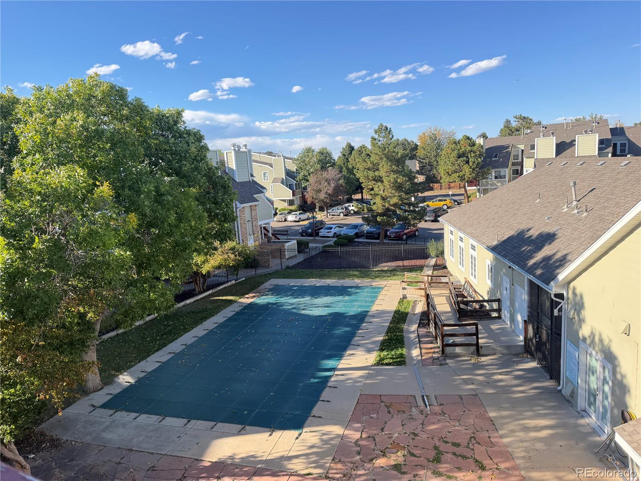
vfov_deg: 56.8
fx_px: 444
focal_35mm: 24
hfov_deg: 71.6
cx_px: 320
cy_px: 240
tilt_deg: -9.1
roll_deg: +4.0
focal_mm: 6.76
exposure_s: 1/1337
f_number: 1.78
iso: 100
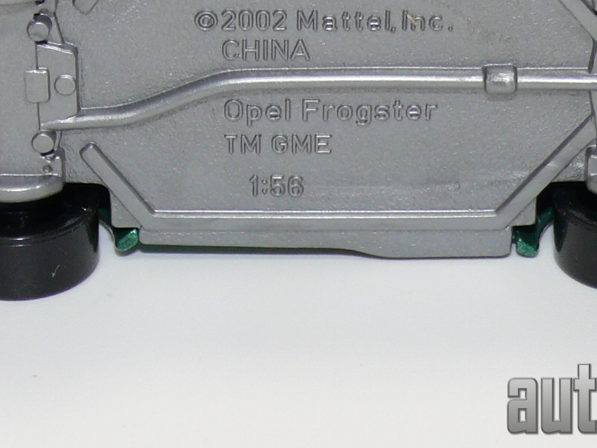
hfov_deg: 8.9
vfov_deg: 6.7
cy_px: 18
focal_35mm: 222
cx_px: 337
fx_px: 3828
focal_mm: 14.1
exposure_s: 1/30
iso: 100
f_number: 4
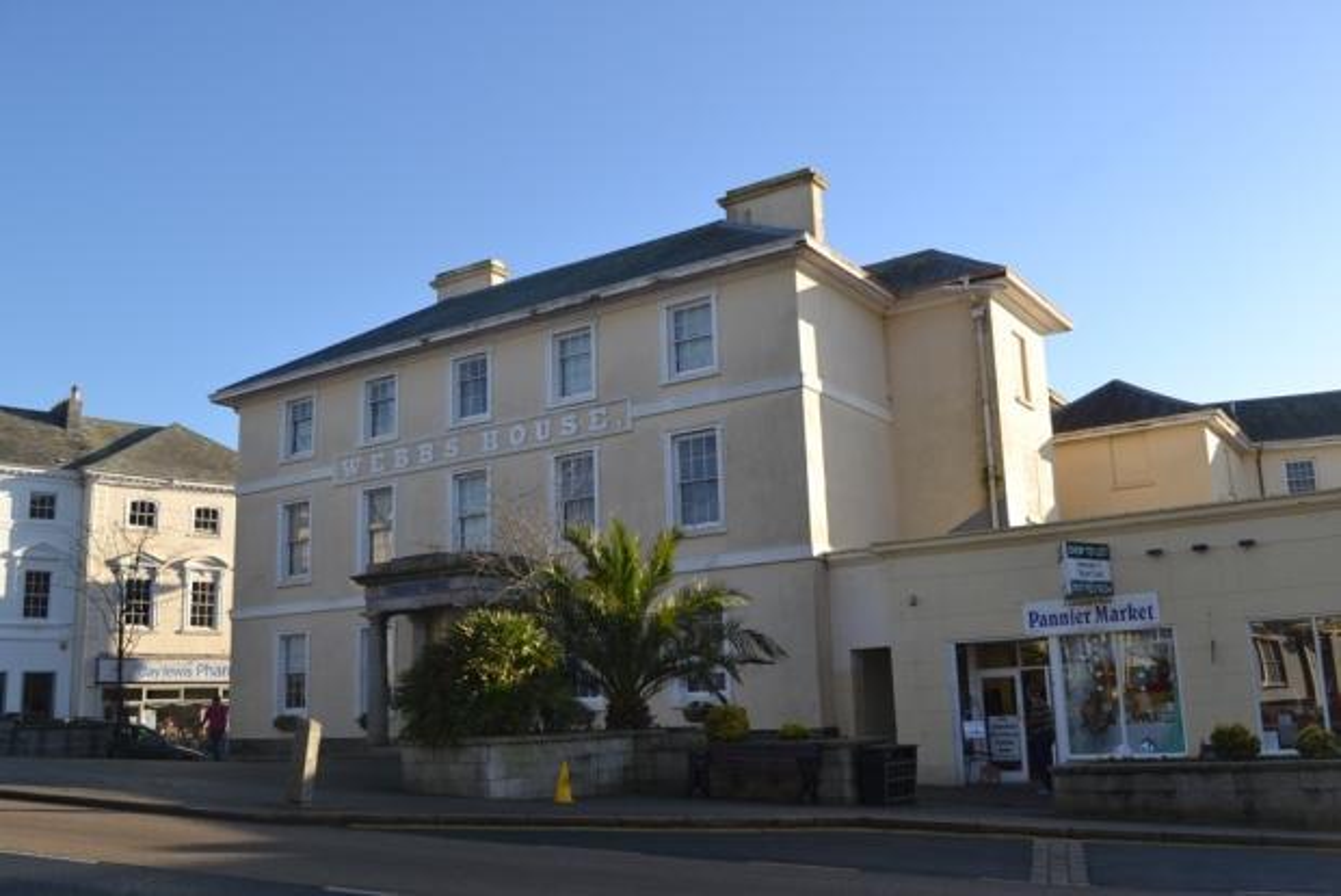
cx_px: 670
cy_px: 448
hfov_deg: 57.2
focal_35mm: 33
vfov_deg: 40.0
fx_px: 1230
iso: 100
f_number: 6.3
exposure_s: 1/200
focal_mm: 22
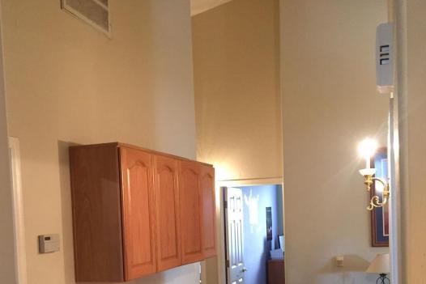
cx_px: 194
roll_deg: +2.4
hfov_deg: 44.4
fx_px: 521
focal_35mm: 44
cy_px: 239
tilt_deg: -1.1
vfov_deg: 29.6
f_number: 2.2
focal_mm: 4.15
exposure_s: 1/24
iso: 250
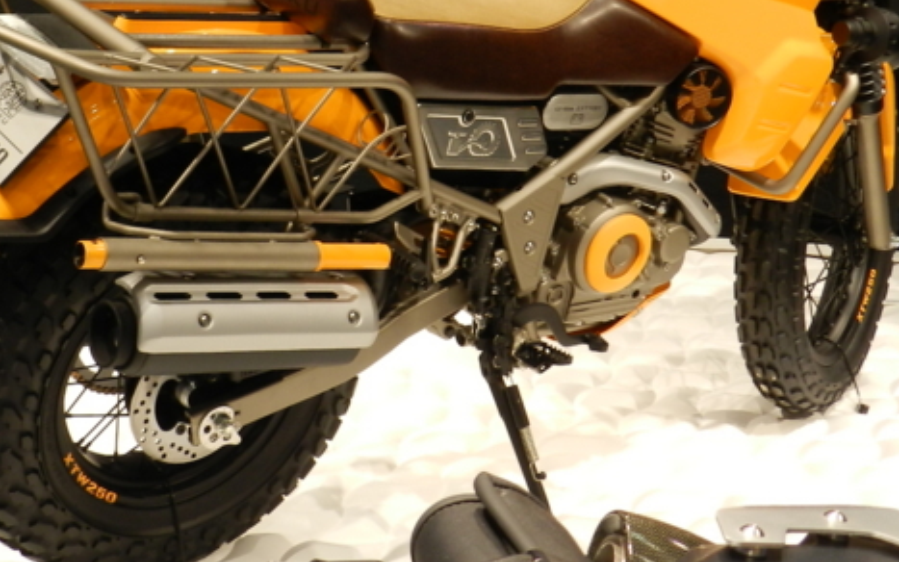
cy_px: 37
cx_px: 323
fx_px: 1691
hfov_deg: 29.6
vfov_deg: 18.5
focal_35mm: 69
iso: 160
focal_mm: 6.7
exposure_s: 1/80
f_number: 4
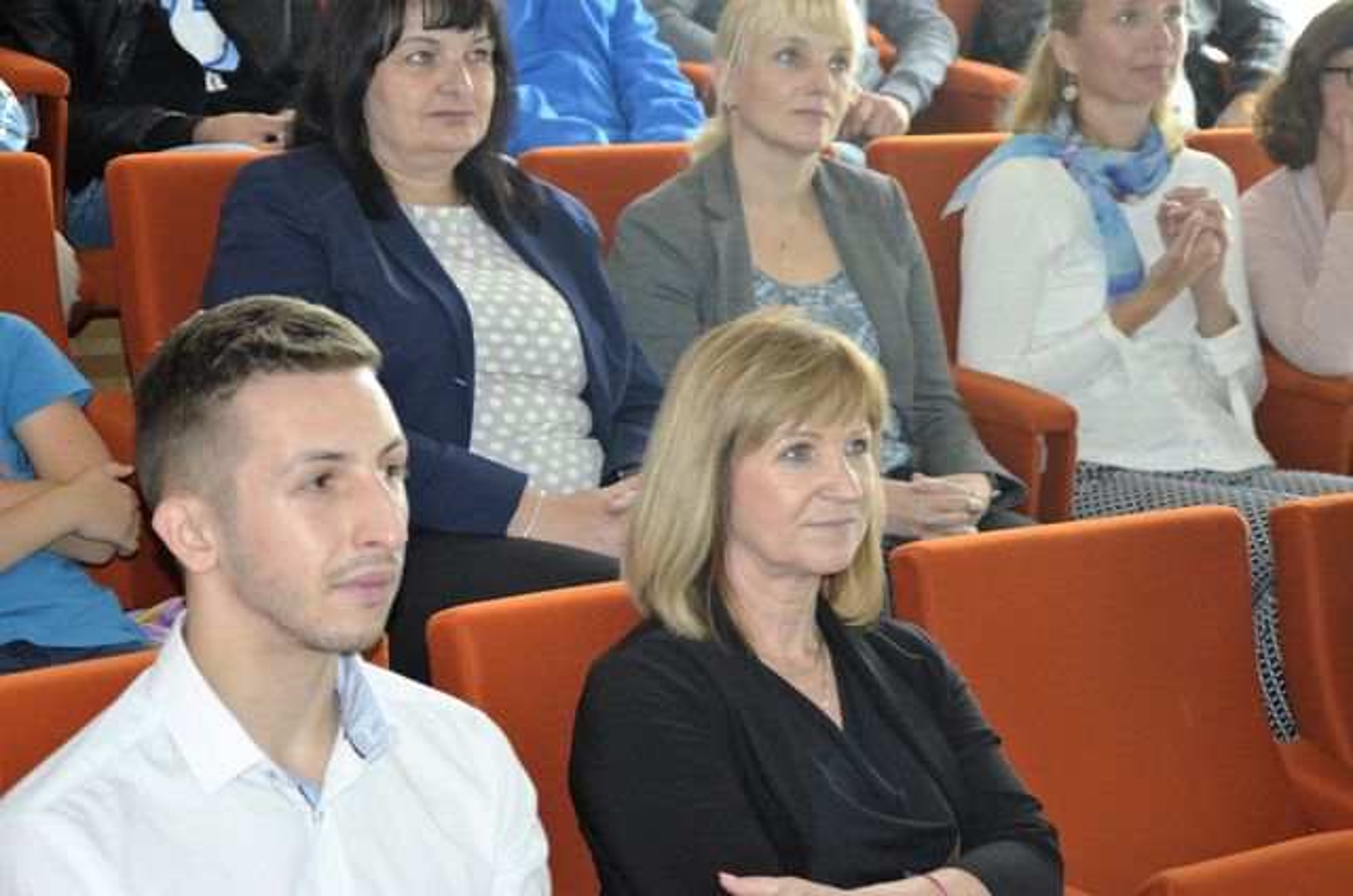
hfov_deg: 23.4
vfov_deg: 15.6
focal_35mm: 87
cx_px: 676
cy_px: 448
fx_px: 3263
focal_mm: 58
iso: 3200
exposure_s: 1/60
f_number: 5
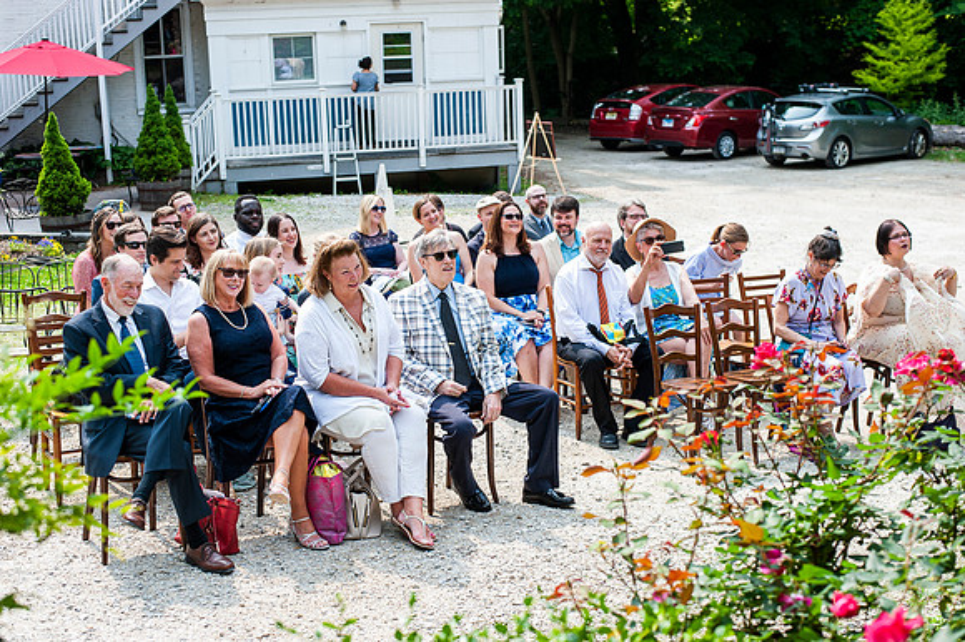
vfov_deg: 27.0
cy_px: 321
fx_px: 1339
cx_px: 482
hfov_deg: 39.6
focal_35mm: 50
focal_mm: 50
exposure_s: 1/1250
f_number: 4.5
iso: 400
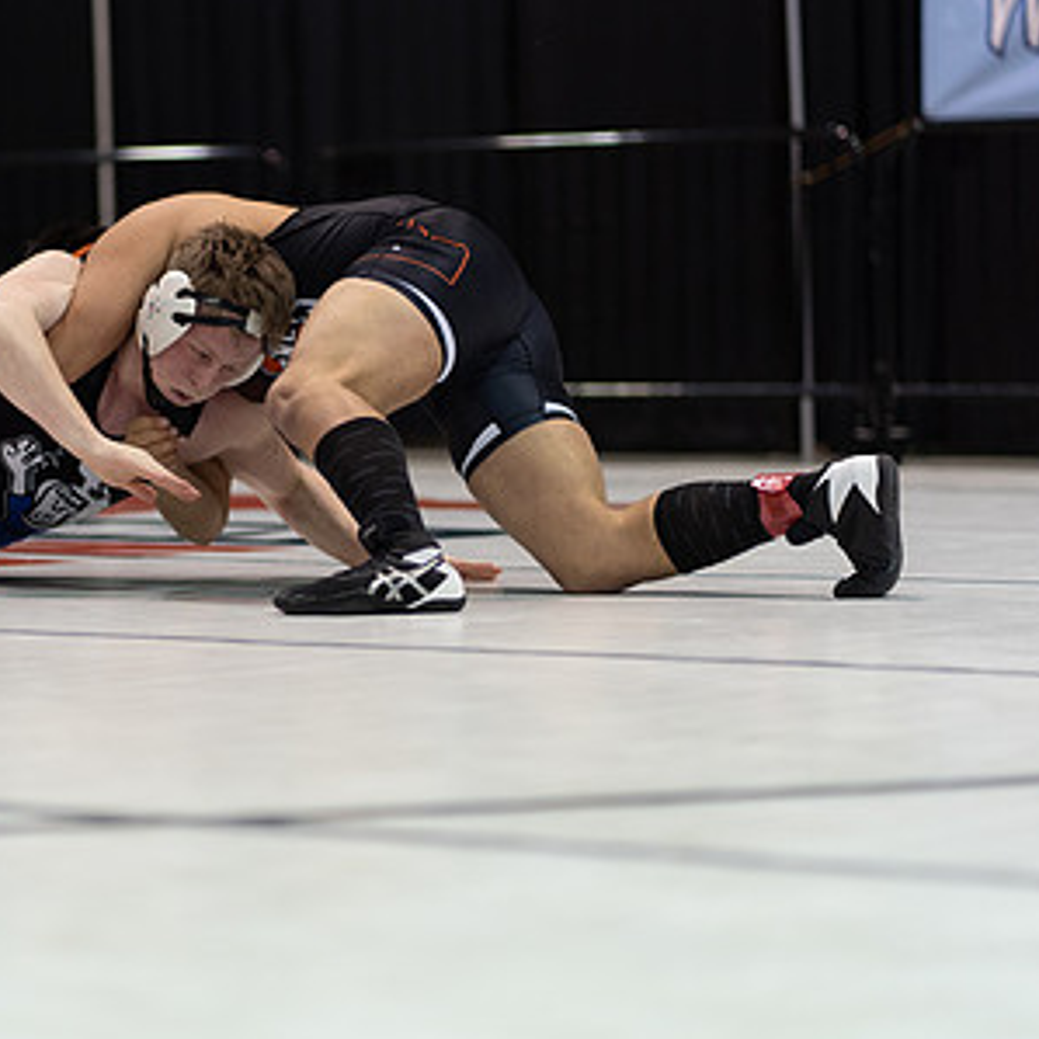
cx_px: 236
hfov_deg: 12.4
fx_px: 4754
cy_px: 440
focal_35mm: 140
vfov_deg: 12.5
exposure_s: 1/500
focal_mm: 85
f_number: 1.8
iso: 1250
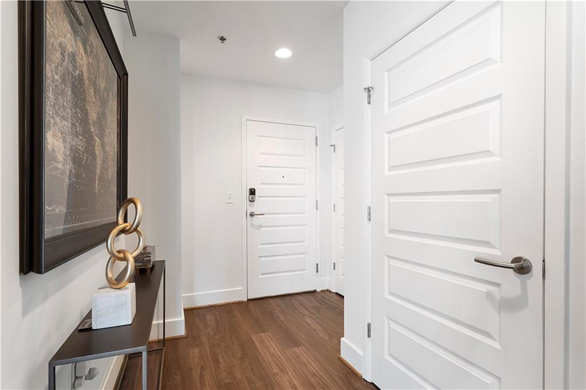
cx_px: 293
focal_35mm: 17
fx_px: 277
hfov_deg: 93.3
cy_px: 195
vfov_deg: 70.4
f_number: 7.1
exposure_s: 1/5
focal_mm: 17
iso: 640
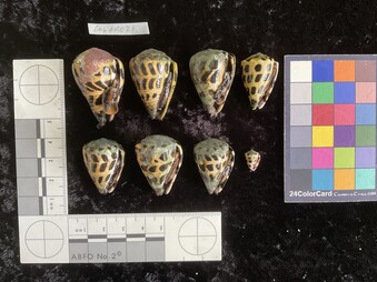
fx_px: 327
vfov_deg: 46.8
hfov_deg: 60.0
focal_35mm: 30
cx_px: 194
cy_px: 145
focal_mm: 3
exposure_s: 1/60
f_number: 1.8
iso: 125
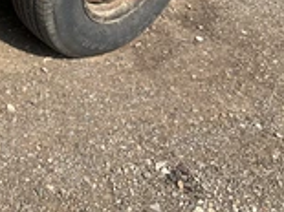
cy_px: -24
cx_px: -7
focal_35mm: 75
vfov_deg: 18.8
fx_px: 615
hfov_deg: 24.7
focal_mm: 3
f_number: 1.8
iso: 25
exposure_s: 1/929
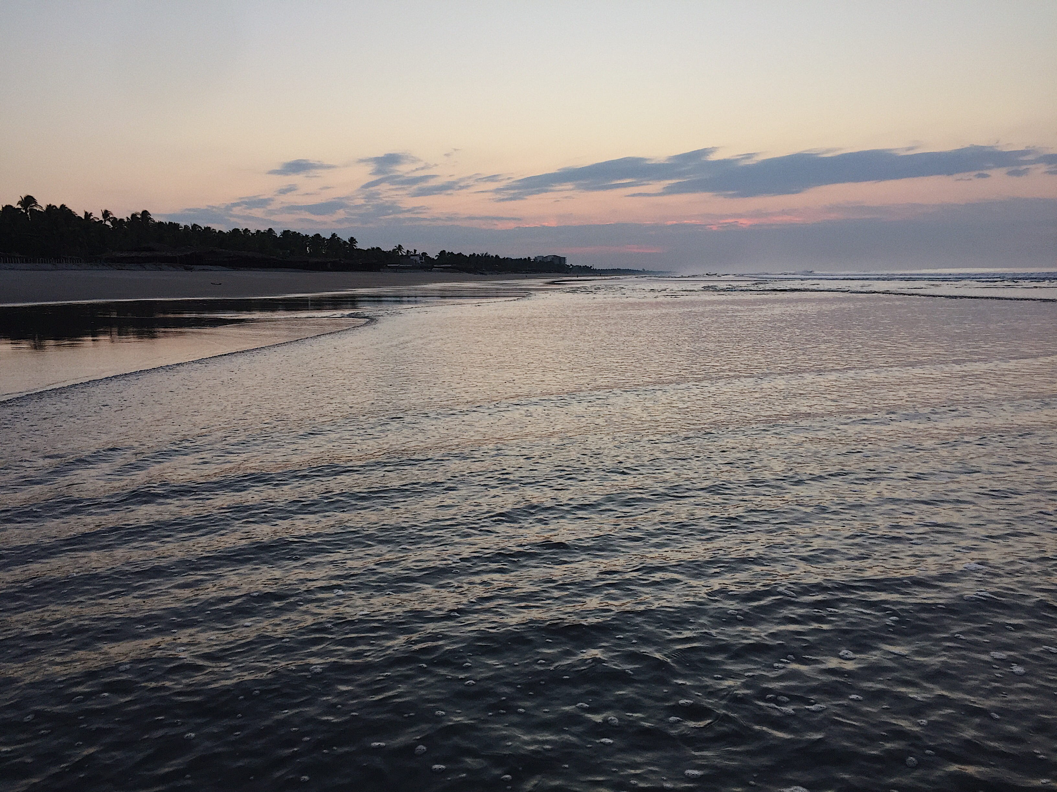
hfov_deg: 61.7
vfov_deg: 48.2
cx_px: 528
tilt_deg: -6.4
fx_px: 886
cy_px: 396
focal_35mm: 29
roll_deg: +1.8
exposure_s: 1/100
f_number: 2.2
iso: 40
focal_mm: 4.15
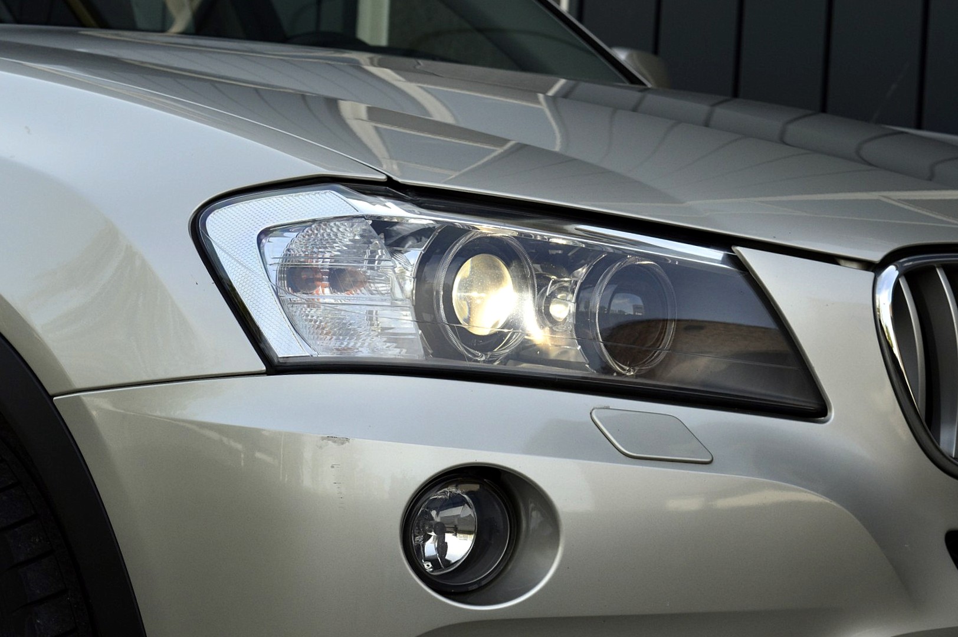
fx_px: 2194
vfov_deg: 16.5
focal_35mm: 82
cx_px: 479
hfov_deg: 24.6
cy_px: 318
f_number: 10
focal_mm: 55
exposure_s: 1/320
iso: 400
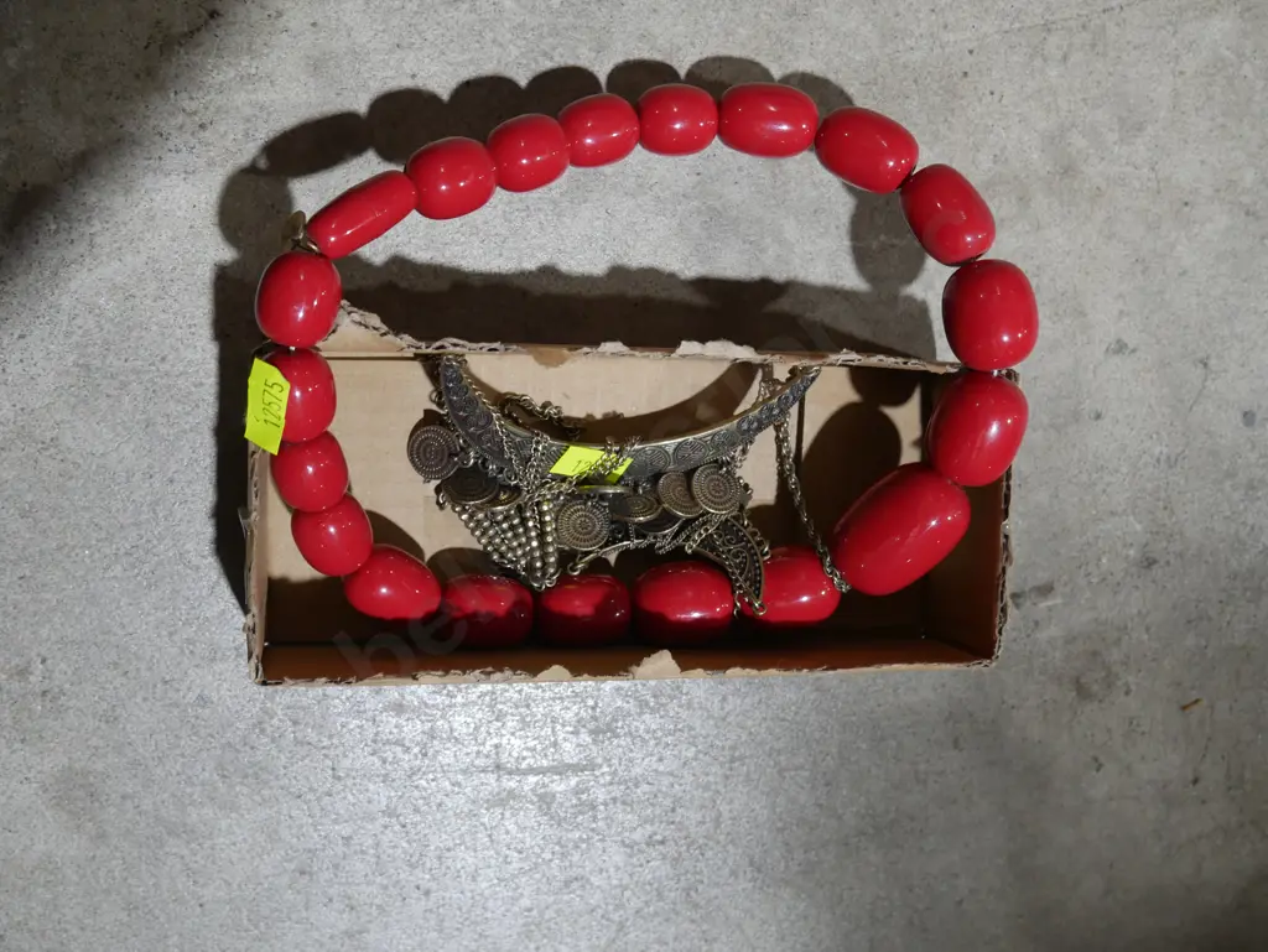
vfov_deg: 36.0
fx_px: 1466
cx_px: 634
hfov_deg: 46.8
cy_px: 476
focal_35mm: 40
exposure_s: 1/60
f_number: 5
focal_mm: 20
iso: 640
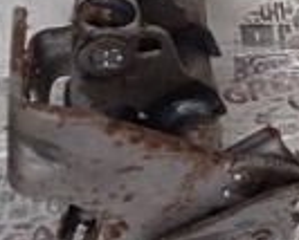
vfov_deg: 11.8
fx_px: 1162
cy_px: 75
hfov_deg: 13.3
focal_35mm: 131
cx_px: 522
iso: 188
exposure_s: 1/33.3
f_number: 2.2
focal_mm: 3.43
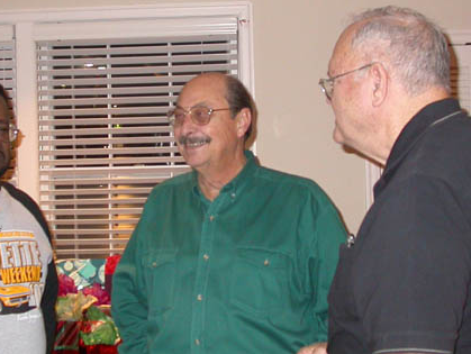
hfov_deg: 28.5
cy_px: 116
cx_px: 182
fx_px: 926
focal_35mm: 68
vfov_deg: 21.6
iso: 200
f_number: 2.6
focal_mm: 7.85
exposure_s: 1/60
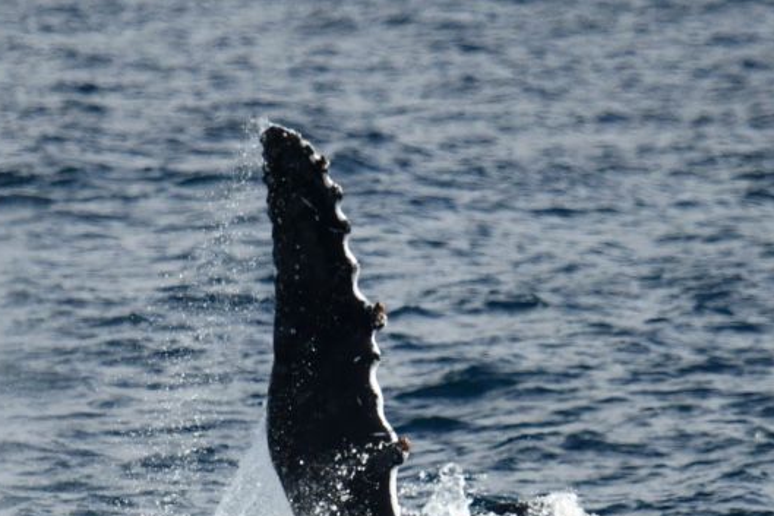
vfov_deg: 1.5
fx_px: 19505
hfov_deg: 2.3
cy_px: 341
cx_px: 309
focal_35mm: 907
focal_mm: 600
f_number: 6.3
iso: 1100
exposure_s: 1/8000
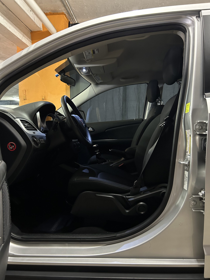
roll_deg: -0.2
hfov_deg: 53.1
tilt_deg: -2.2
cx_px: 105
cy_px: 140
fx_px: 210
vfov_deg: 67.3
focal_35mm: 26
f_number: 1.5
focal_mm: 5.7
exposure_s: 1/25
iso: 500
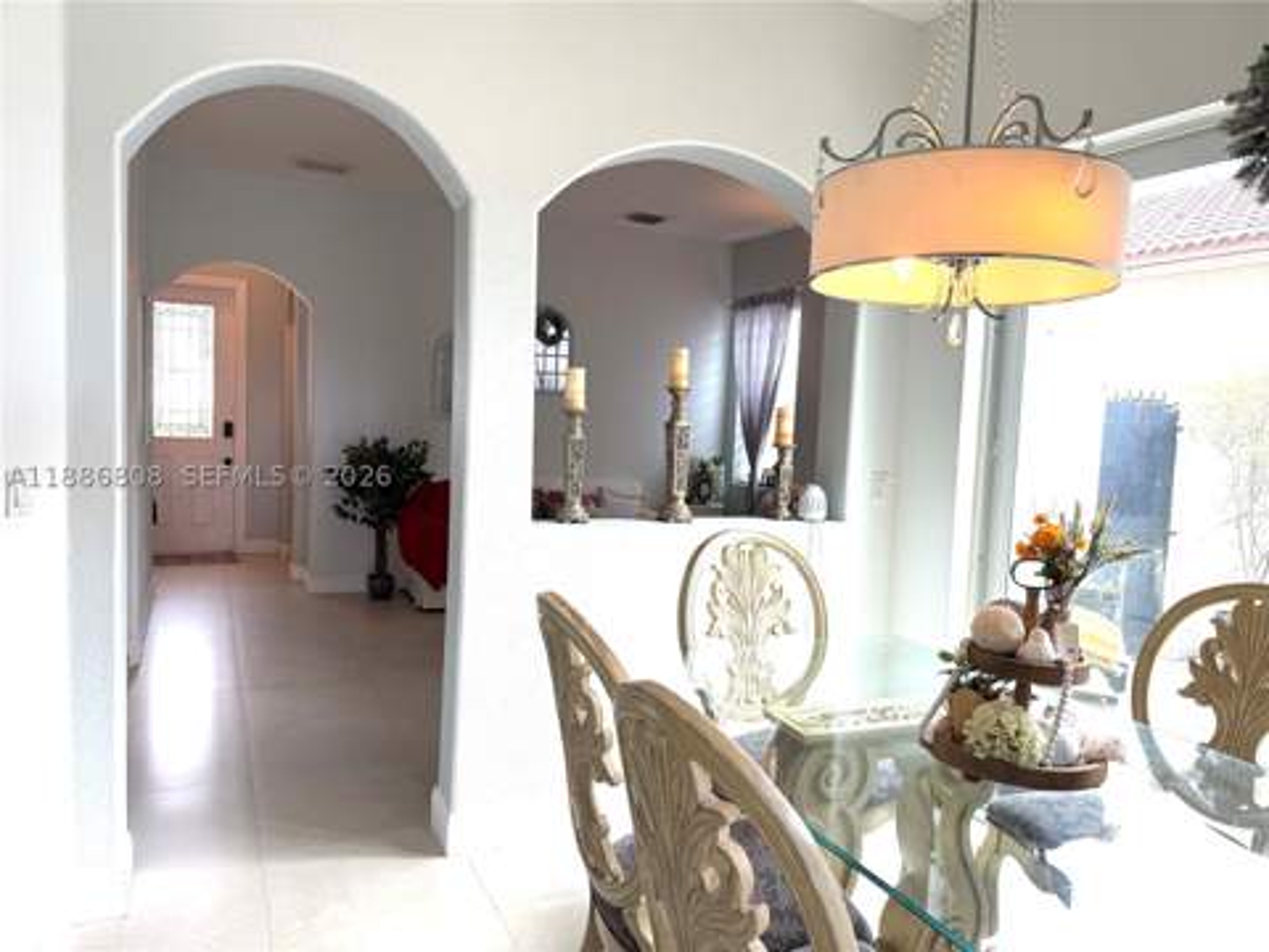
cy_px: 476
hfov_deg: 71.6
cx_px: 634
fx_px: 880
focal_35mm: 24
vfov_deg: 56.8
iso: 125
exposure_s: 1/185
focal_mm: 6.76
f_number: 1.78
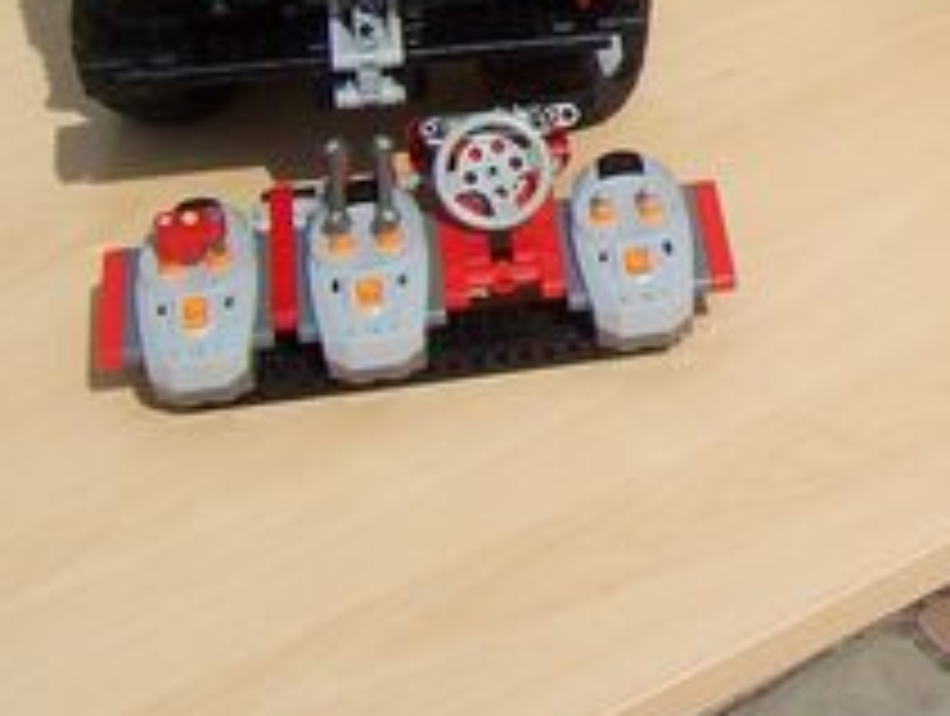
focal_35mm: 109
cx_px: 1202
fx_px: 2997
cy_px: -279
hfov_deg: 17.0
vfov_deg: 13.0
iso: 80
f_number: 4.8
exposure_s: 1/1004
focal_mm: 6
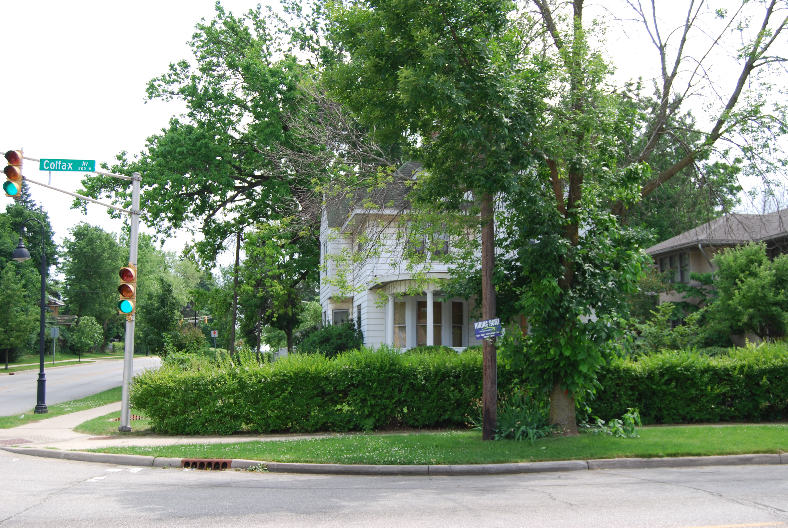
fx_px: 855
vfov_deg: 34.3
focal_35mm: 39
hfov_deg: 49.5
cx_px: 394
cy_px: 264
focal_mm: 26
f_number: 5.6
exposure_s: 1/125
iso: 100
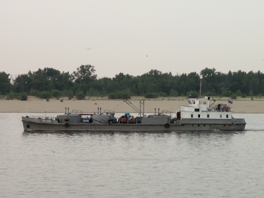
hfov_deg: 11.8
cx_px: 132
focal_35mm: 167
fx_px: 1274
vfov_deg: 8.9
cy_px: 99
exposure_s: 1/250
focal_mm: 27.31
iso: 50
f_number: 4
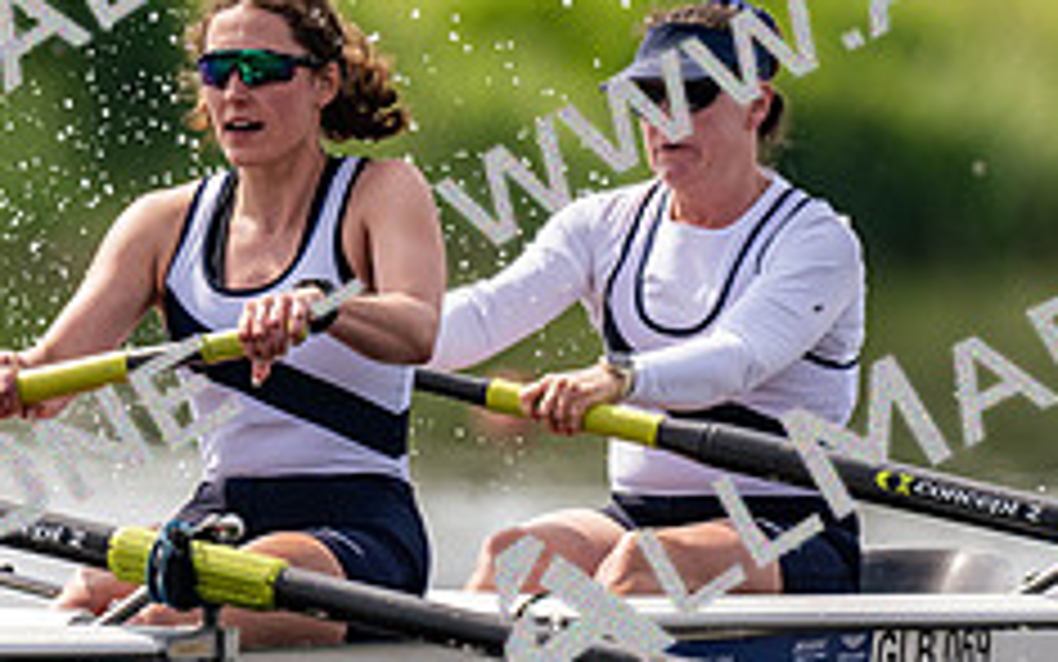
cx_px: 108
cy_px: 322
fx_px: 43492
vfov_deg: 0.9
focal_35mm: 1508
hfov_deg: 1.4
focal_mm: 600
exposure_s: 1/2500
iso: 250
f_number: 4
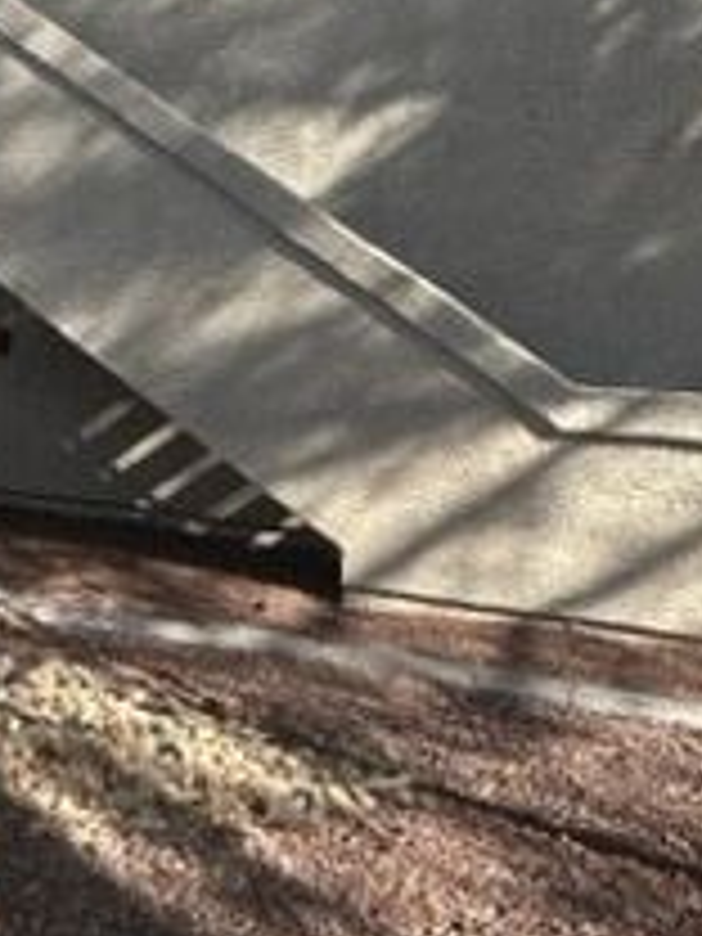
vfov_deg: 41.8
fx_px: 1217
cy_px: 362
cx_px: 54
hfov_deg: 30.6
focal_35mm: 45
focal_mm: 2.22
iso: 40
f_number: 2.2
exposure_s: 1/903
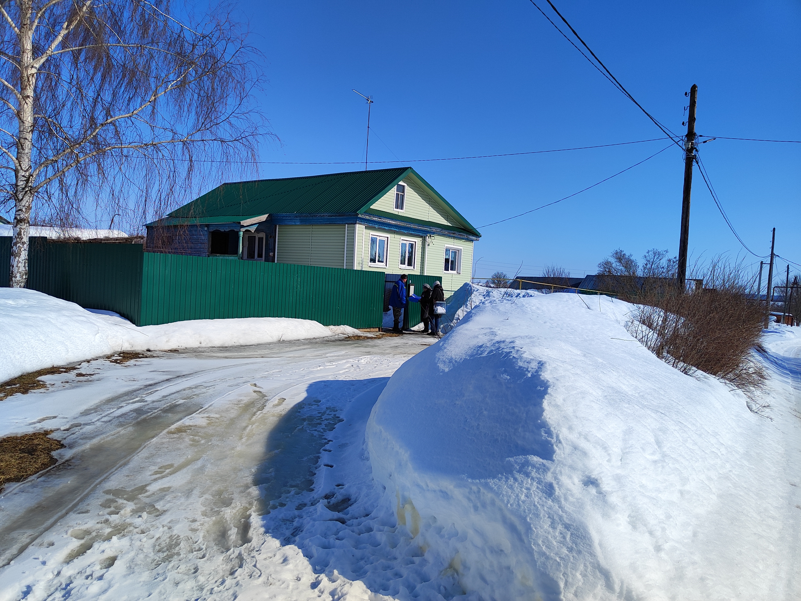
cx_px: 400
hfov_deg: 73.9
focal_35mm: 23
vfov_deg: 58.9
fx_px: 532
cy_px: 300
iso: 50
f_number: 1.88
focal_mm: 5.59
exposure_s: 1/1722
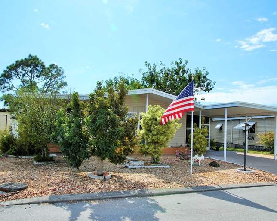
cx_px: 137
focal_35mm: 28
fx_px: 230
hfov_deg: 62.2
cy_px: 110
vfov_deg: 51.5
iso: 100
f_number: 8
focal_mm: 16
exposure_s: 1/200
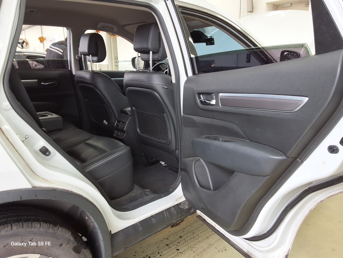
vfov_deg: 49.7
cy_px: 129
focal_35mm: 28
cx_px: 172
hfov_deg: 63.4
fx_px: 277
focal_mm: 2.91
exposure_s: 1/60
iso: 40
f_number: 1.9
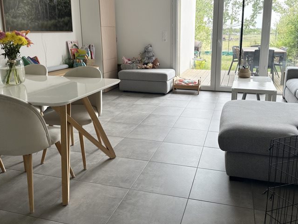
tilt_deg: -11.7
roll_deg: +0.4
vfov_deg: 46.4
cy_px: 85
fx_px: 258
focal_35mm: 30
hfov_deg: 59.8
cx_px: 168
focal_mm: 6.86
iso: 80
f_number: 1.78
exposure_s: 1/364
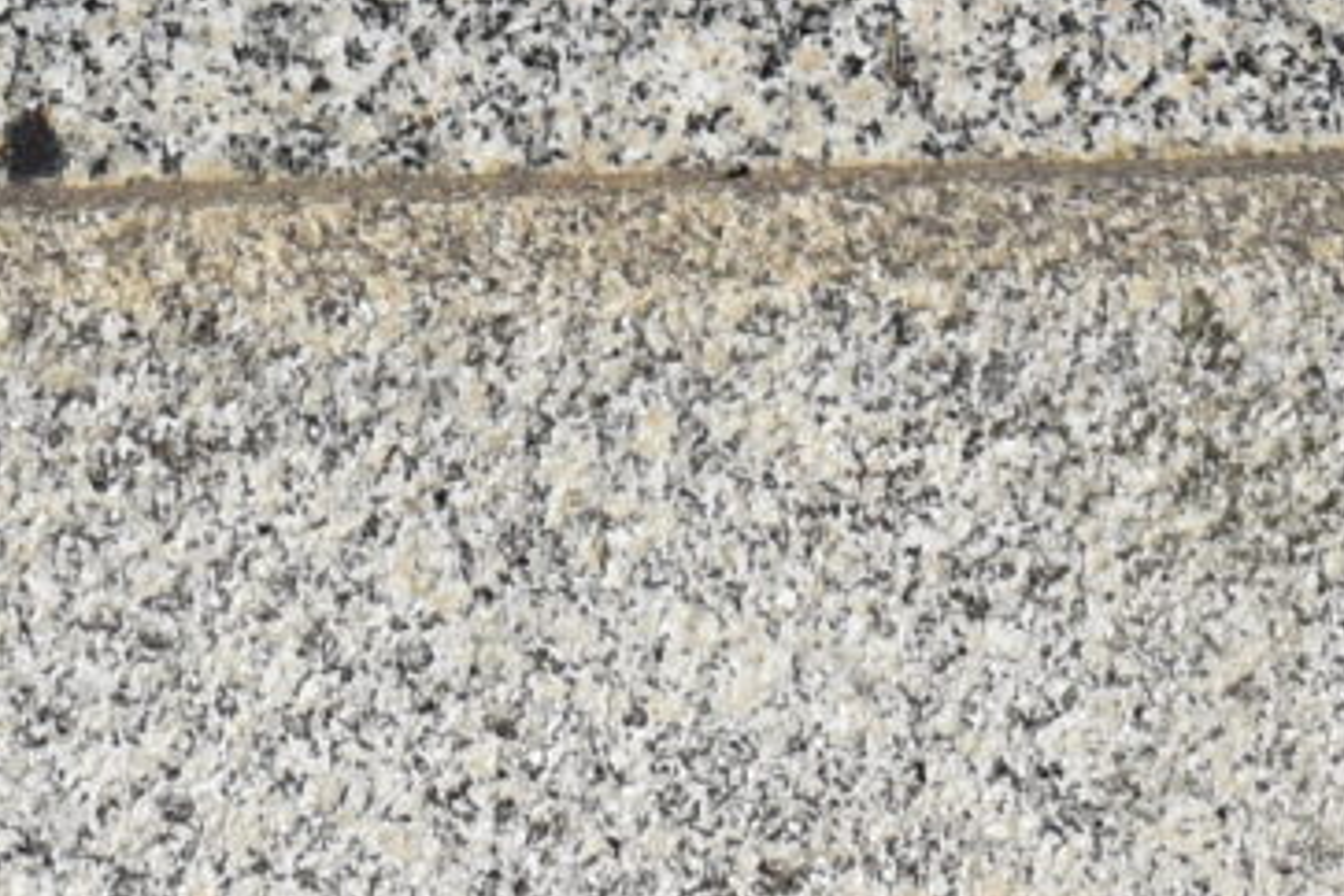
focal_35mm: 244
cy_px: -1953
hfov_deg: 8.4
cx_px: -122
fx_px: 9091
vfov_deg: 5.3
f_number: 10
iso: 200
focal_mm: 23
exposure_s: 1/400
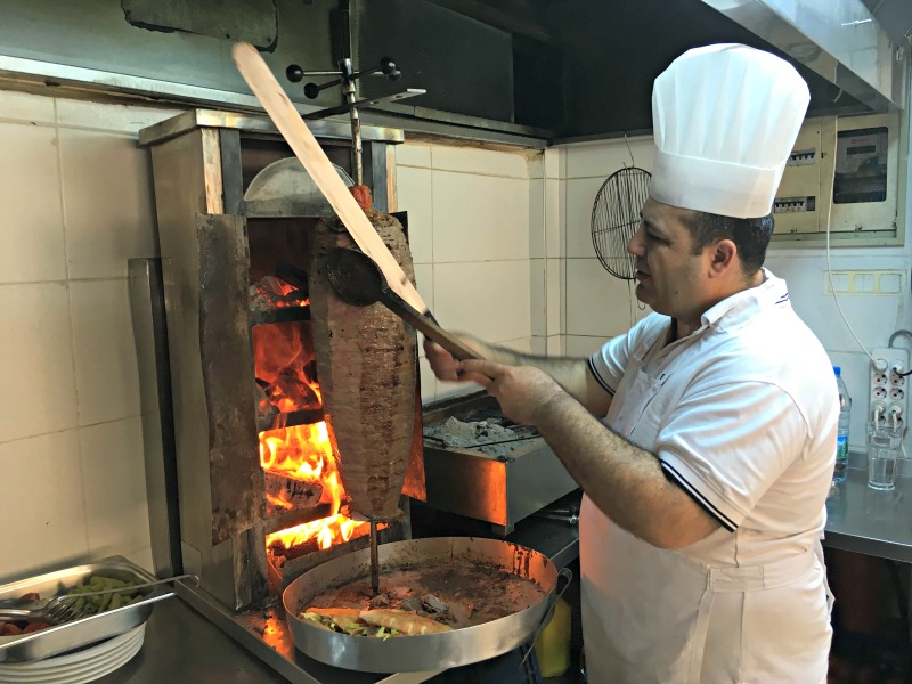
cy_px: 342
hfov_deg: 61.7
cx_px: 456
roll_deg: +0.4
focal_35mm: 29
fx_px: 764
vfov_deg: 48.2
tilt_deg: -7.1
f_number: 2.2
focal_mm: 4.15
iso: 64
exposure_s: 1/33
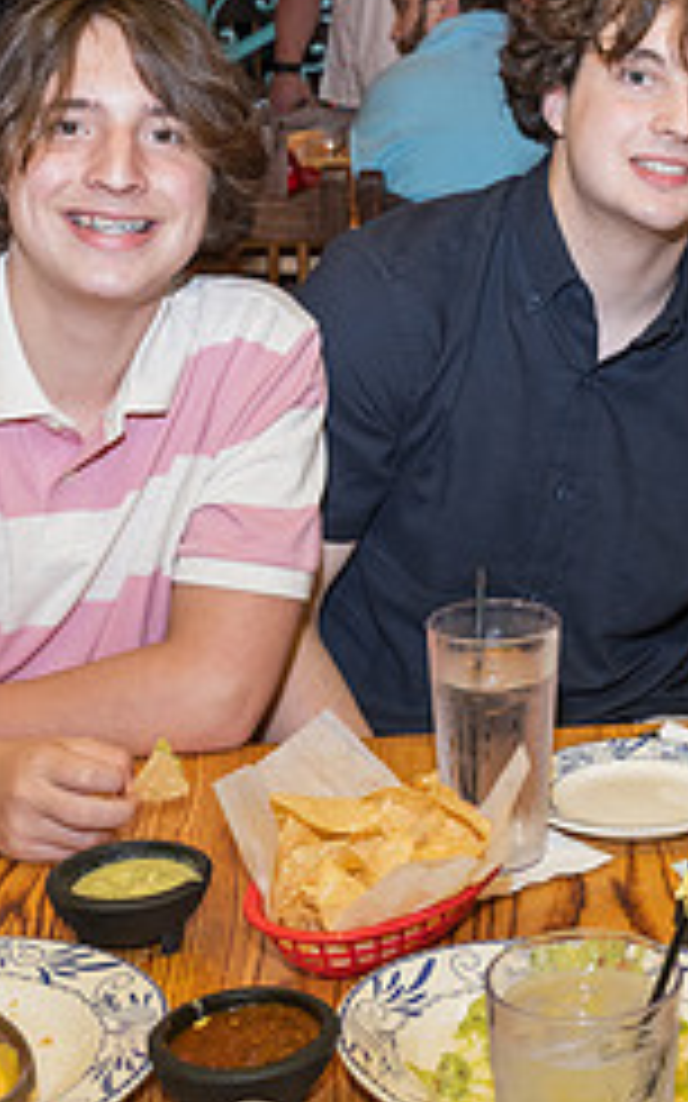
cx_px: 791
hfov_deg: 17.6
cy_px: 403
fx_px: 2131
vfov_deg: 28.9
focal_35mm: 71
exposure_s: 1/100
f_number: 6.3
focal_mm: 29
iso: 1000
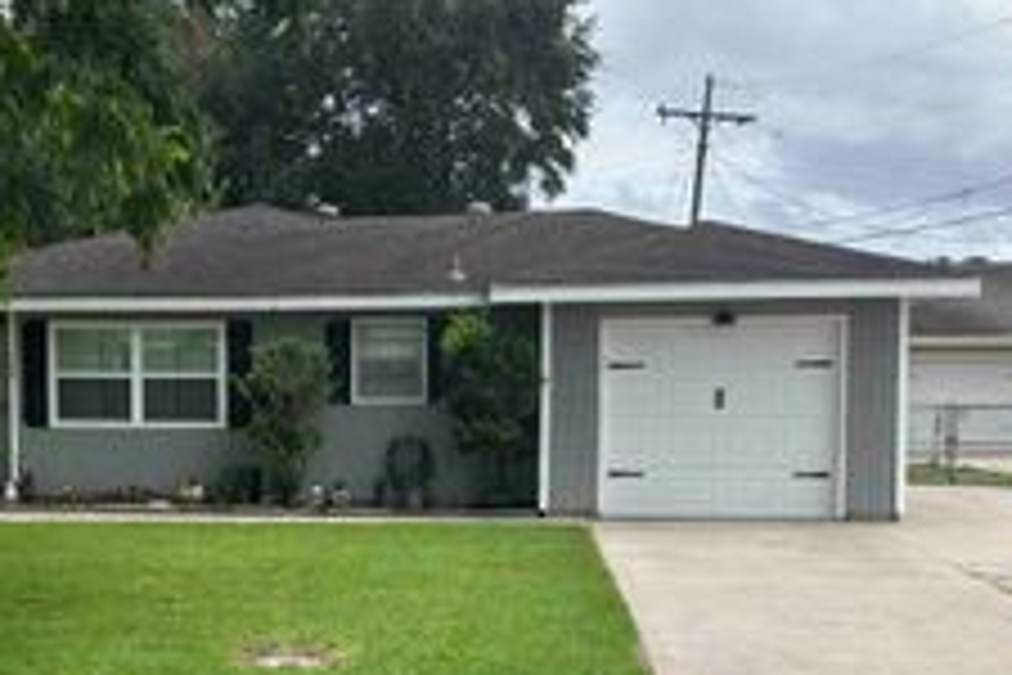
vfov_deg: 22.4
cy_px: 502
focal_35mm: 60
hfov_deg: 32.8
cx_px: 252
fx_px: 1687
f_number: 1.6
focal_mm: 5.96
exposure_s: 1/2513
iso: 50
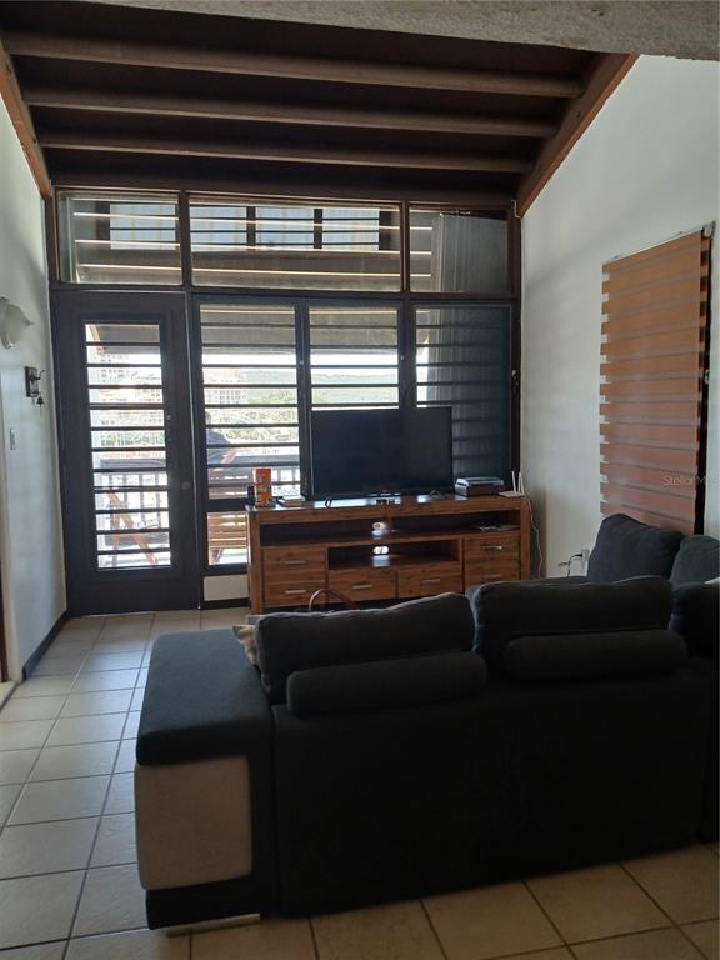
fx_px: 721
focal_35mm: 26
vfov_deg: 67.3
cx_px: 360
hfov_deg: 53.1
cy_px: 480
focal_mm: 3.98
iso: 160
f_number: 1.8
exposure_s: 1/60
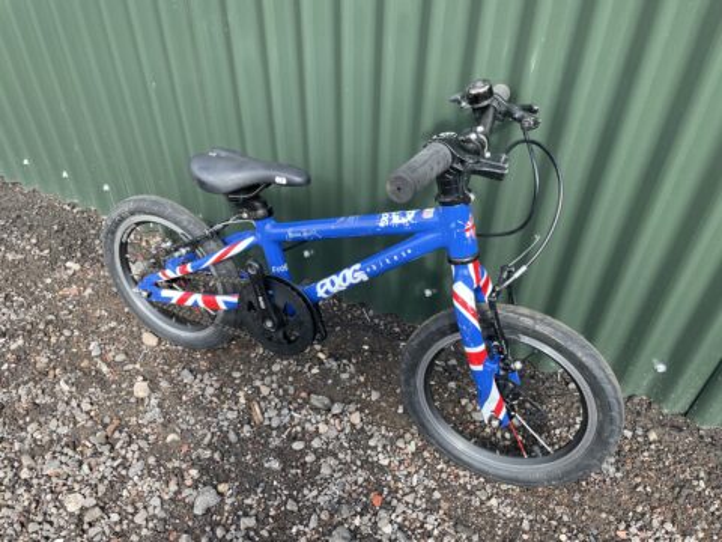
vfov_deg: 53.1
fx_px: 542
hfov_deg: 67.3
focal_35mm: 26
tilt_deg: -41.5
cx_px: 361
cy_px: 271
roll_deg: -1.6
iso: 32
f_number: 1.6
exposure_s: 1/413
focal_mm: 4.2
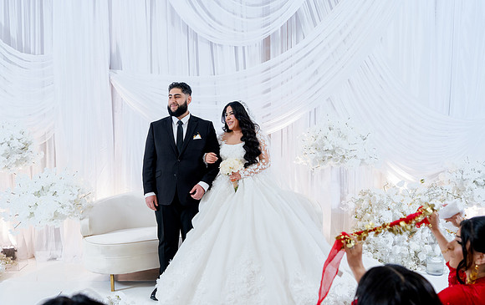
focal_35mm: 32
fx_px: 419
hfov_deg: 60.0
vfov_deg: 39.9
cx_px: 219
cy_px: 179
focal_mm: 28
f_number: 2.8
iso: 800
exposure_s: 1/160
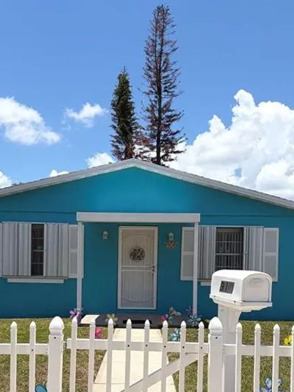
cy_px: 274
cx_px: 141
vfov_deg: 47.8
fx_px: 430
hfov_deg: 37.7
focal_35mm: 38
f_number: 1.6
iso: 50
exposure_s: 1/8850
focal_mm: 5.96
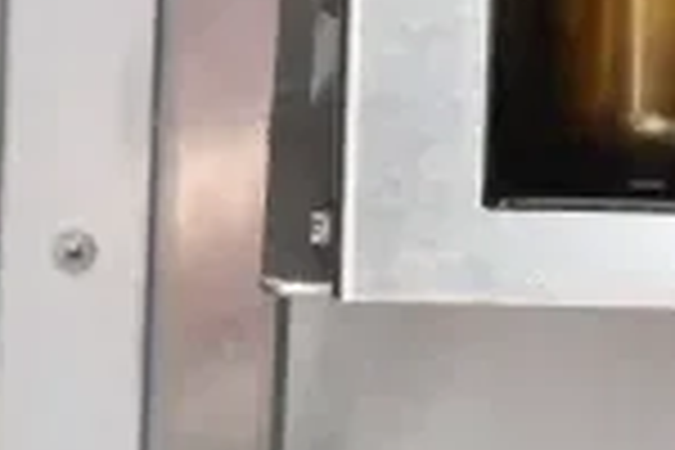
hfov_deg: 6.7
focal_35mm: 304
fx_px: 5700
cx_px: 729
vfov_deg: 4.5
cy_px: -434
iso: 6400
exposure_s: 1/320
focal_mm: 50
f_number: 9
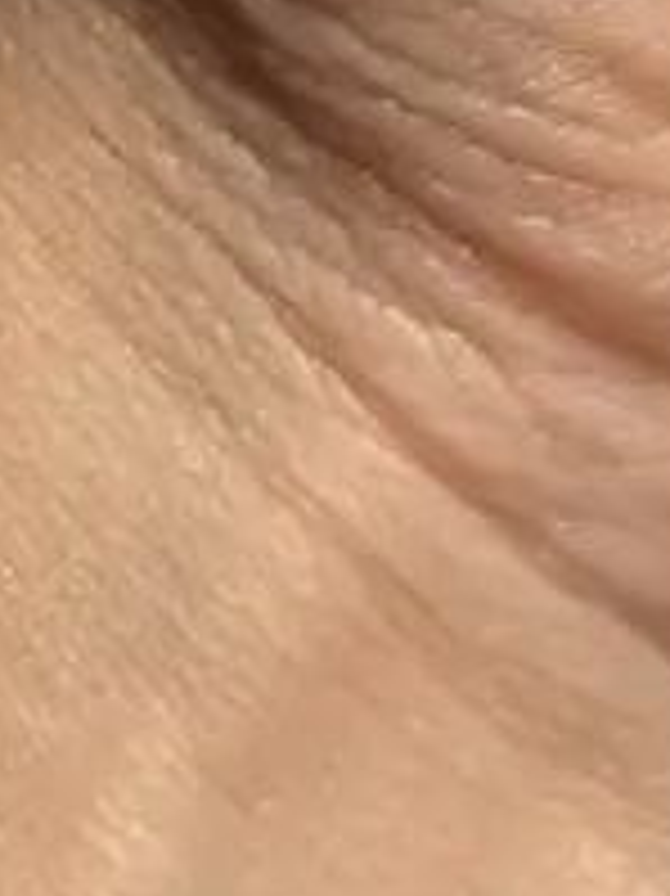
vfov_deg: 6.0
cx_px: 1817
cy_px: -1607
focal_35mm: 309
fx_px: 7983
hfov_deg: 4.6
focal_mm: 6.76
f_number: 1.78
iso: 50
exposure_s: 1/11364
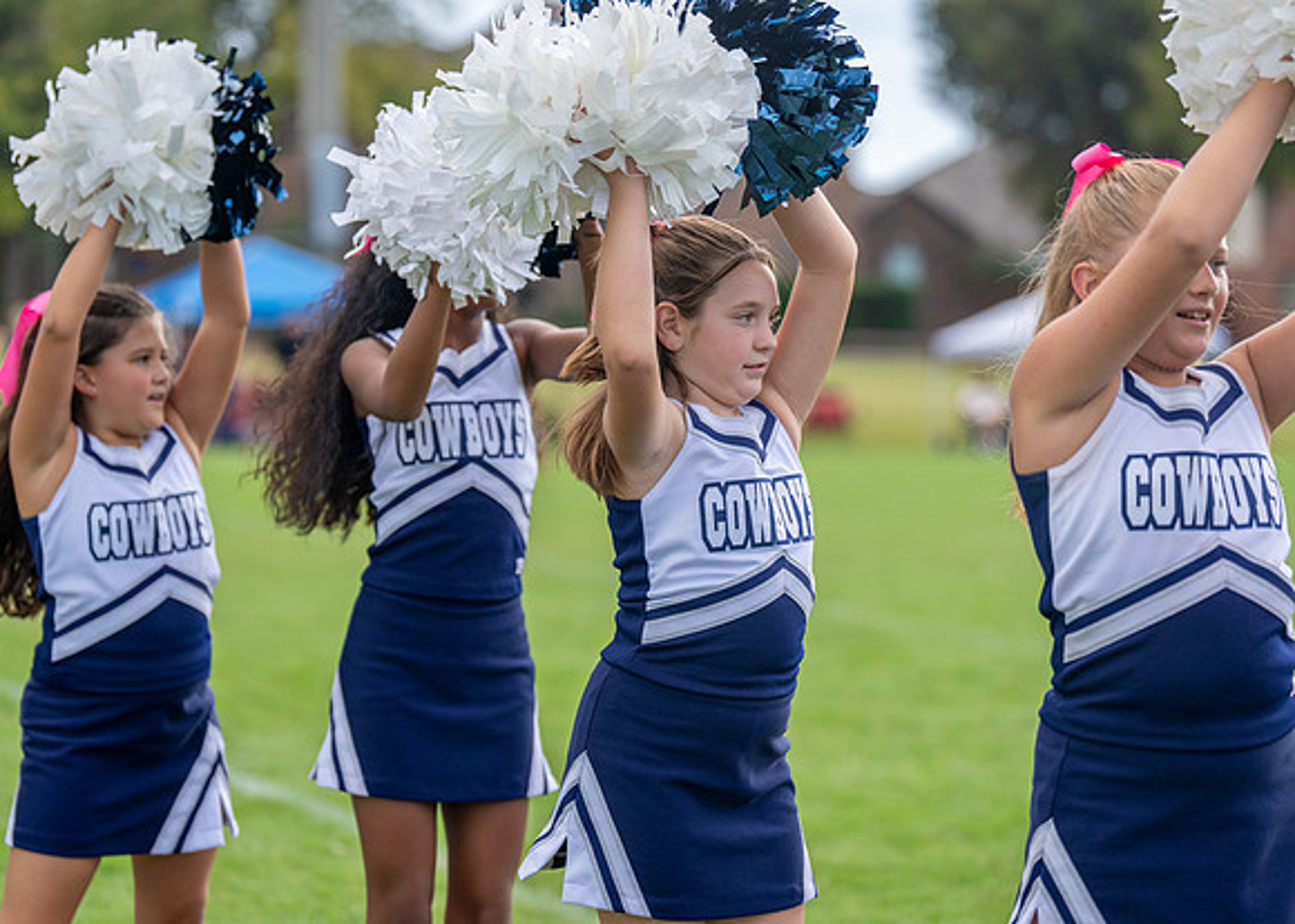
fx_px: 4461
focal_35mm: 121
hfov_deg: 16.5
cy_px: 462
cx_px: 648
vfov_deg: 11.8
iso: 500
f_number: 2.8
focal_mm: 112
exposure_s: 1/4000
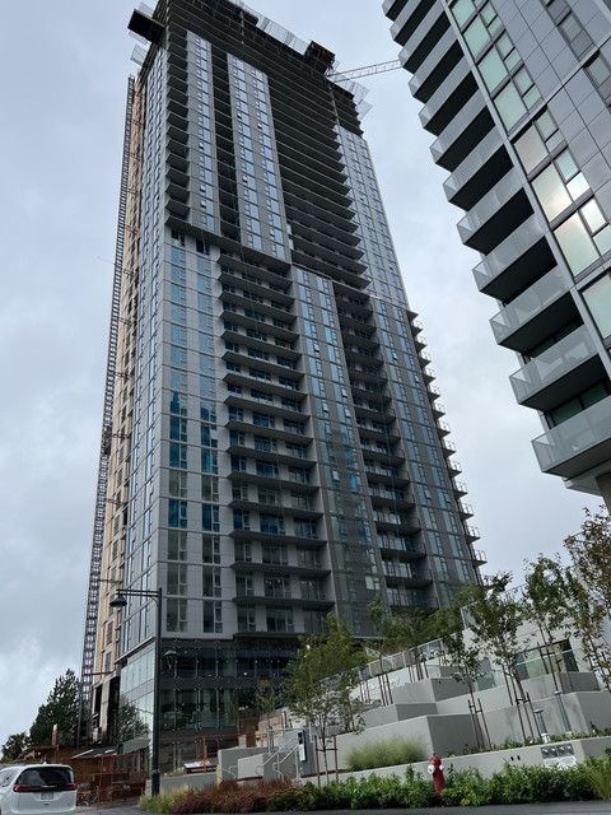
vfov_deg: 67.3
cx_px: 306
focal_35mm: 26
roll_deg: +5.7
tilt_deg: +32.5
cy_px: 408
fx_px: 612
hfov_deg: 53.1
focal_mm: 5.7
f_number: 1.5
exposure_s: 1/2632
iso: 50
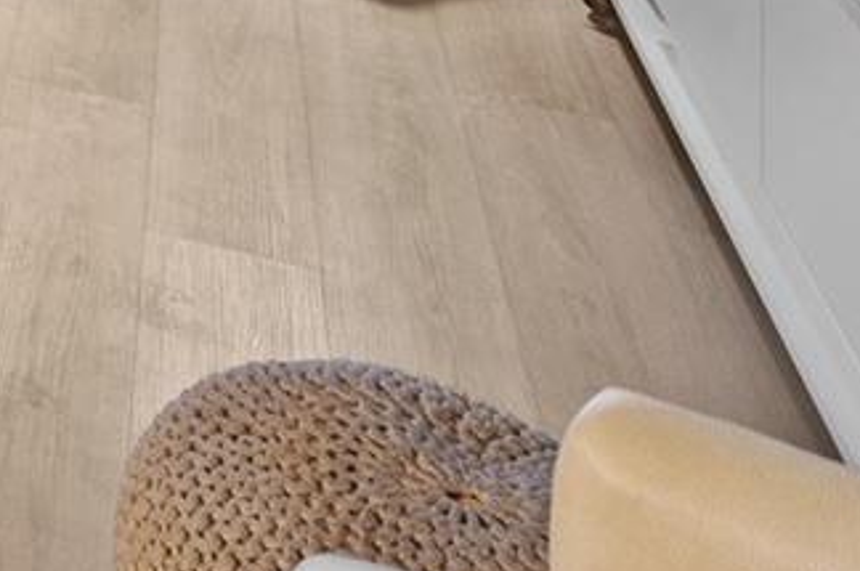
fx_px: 1765
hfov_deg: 19.5
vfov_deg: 14.1
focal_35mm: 74
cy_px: -702
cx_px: -733
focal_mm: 15
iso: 200
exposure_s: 1.6
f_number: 8
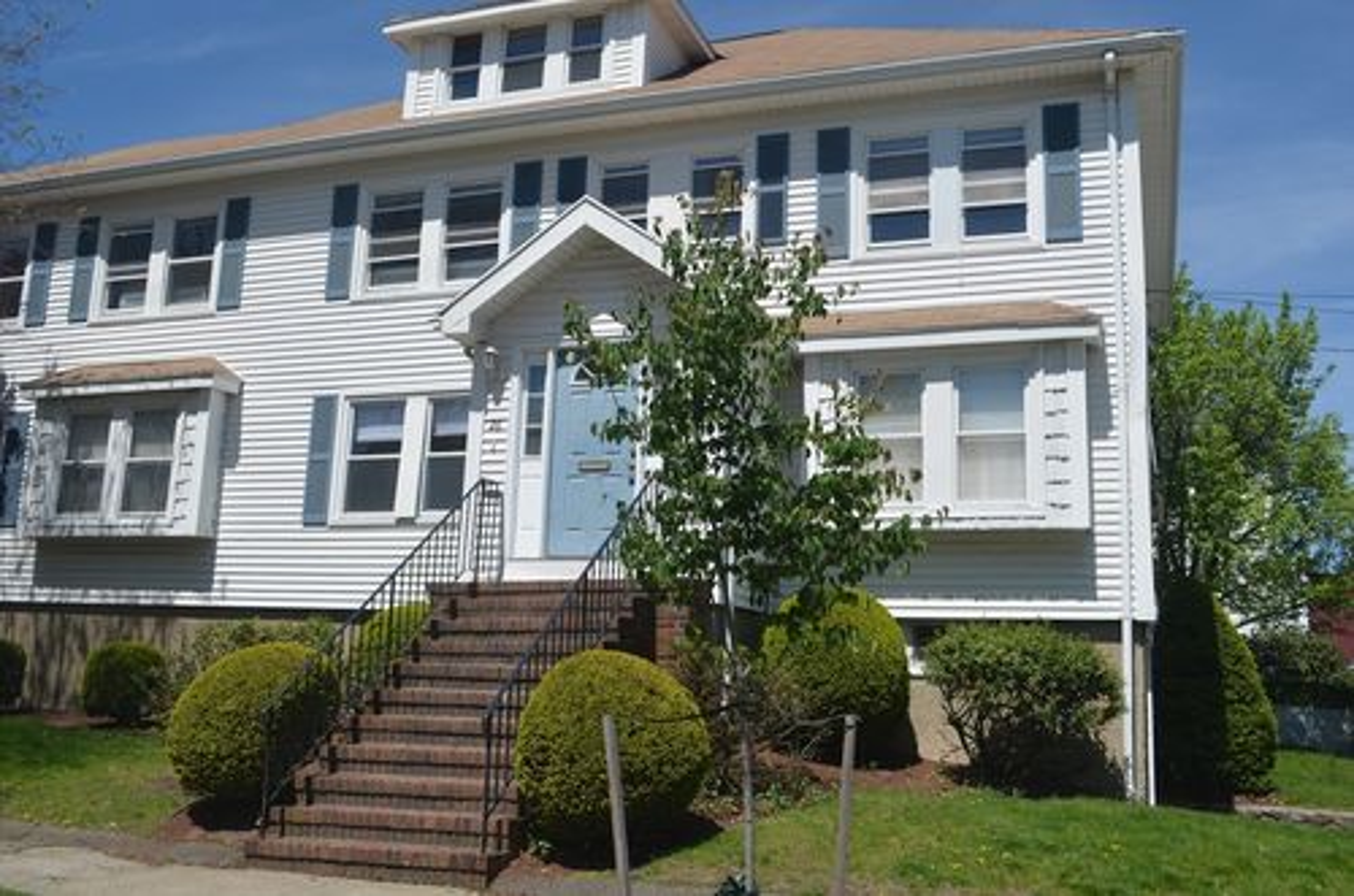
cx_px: 677
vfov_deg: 39.8
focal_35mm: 33
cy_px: 448
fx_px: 1238
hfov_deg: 57.3
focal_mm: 22
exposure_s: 1/320
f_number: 8
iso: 100
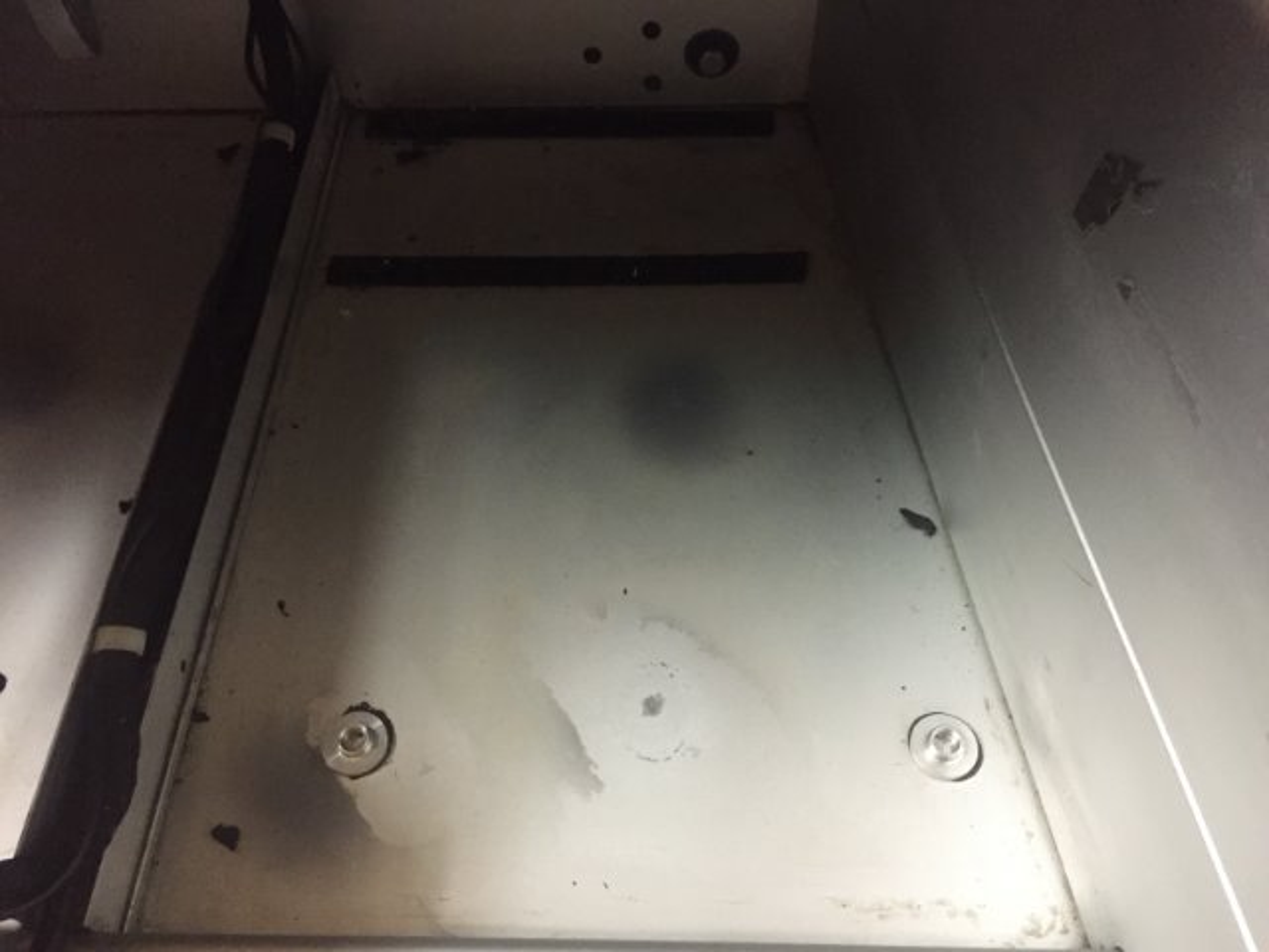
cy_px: 476
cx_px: 634
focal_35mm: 29
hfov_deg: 61.7
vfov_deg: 48.2
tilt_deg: -56.6
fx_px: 1063
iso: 400
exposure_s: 1/17
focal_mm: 4.15
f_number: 2.2
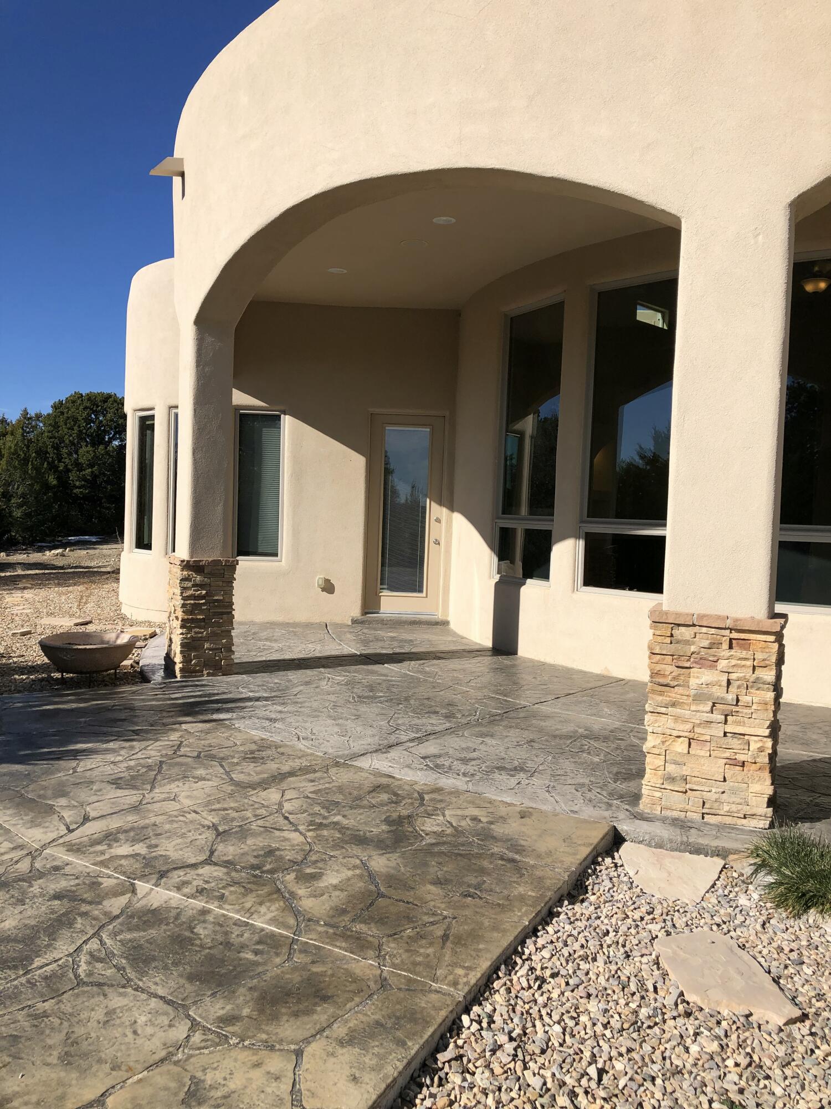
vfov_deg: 63.4
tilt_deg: -3.5
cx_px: 416
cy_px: 554
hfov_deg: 49.7
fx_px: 896
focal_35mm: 28
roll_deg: -2.4
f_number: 1.8
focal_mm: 3.99
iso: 20
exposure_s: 1/2825
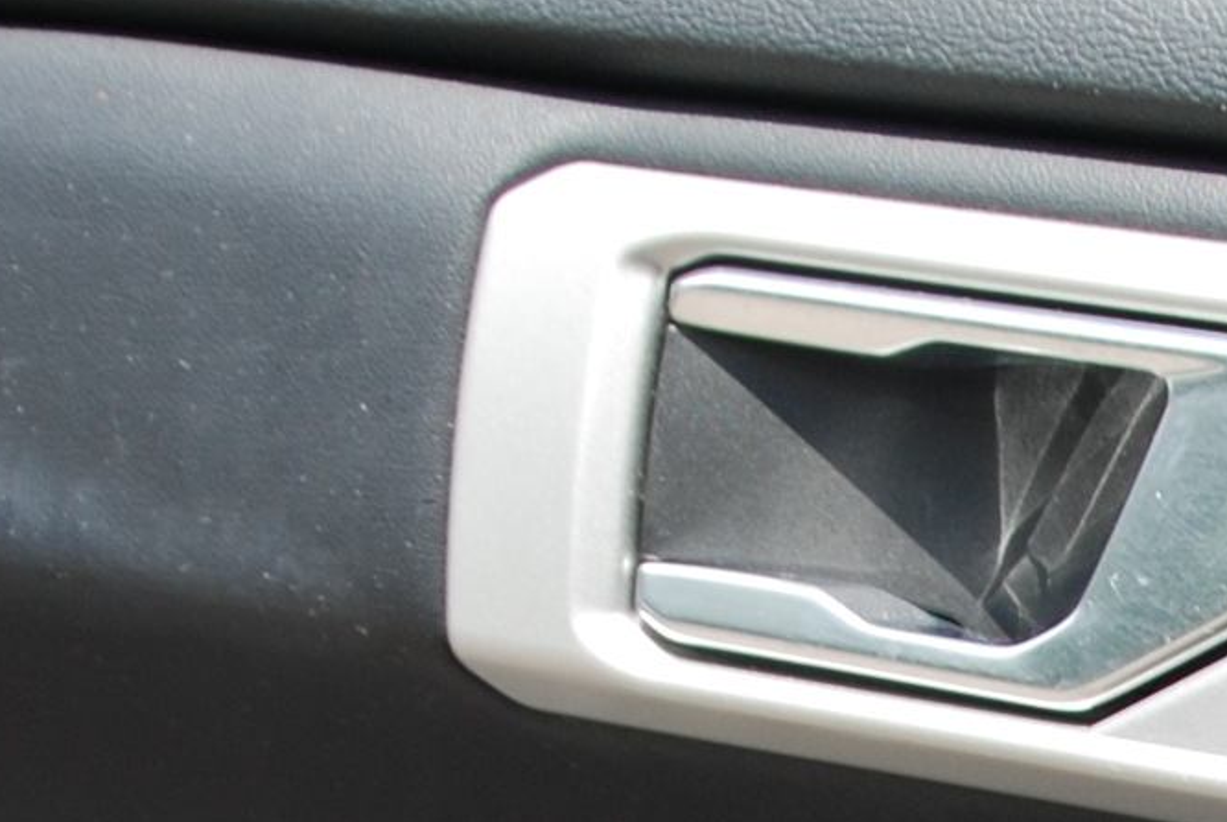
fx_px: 5358
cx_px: 1538
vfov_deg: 8.5
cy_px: 1404
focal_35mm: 157
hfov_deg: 12.7
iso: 100
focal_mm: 18
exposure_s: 1/125
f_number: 5.6
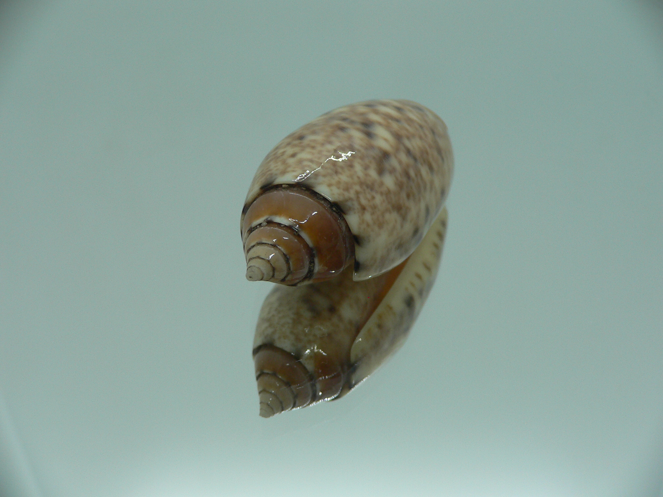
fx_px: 670
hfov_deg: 52.6
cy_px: 248
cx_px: 332
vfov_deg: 40.7
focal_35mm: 35
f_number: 2.8
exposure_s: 1/60
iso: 80
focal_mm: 4.6
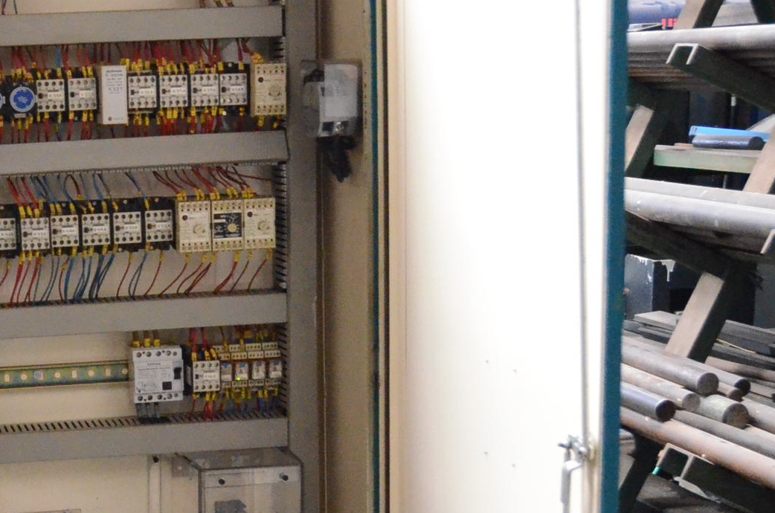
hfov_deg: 24.6
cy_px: 349
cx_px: -33
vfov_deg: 17.4
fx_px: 1676
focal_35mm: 78
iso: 6400
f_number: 3.8
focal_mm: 22
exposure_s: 1/200
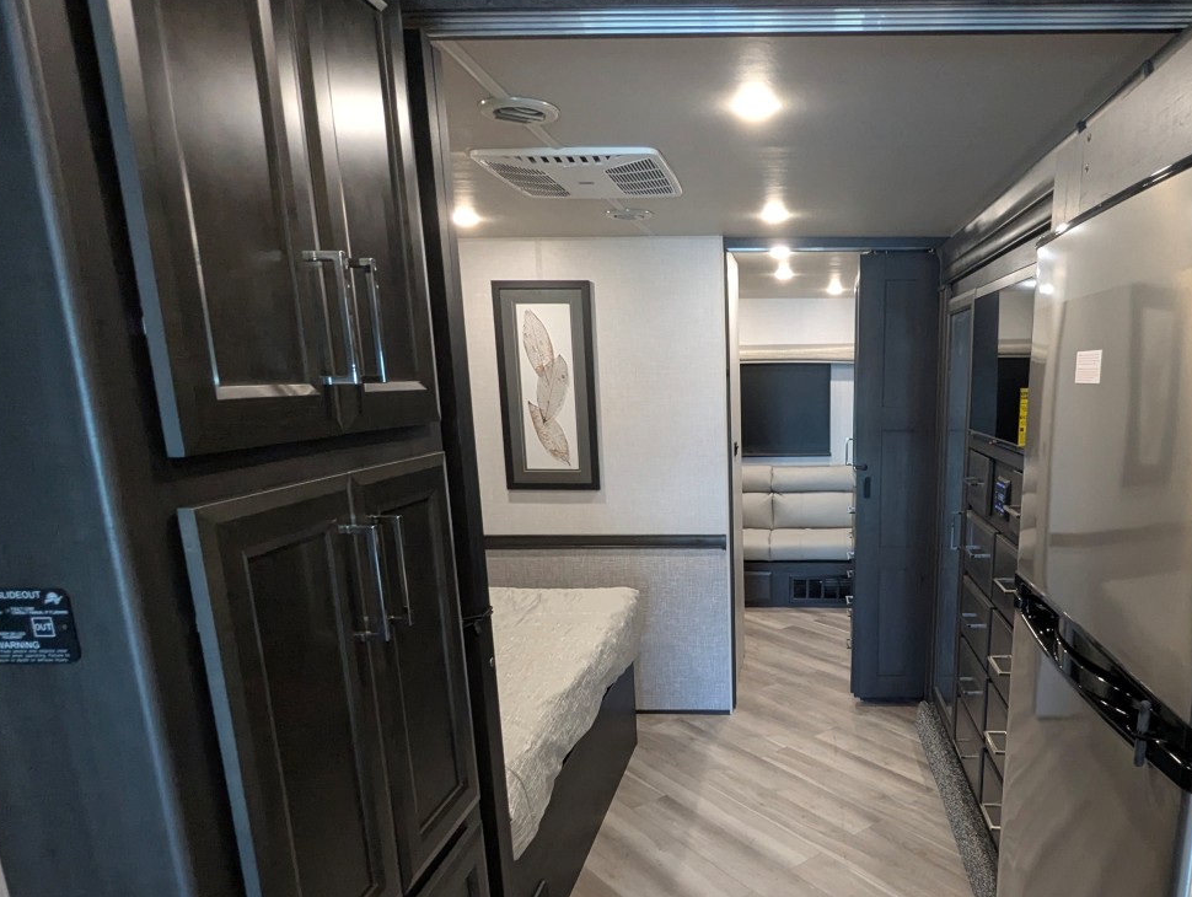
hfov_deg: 72.0
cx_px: 780
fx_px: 793
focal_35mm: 23
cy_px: 570
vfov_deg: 58.1
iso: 413
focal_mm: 2.35
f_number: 2.2
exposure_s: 1/49.3
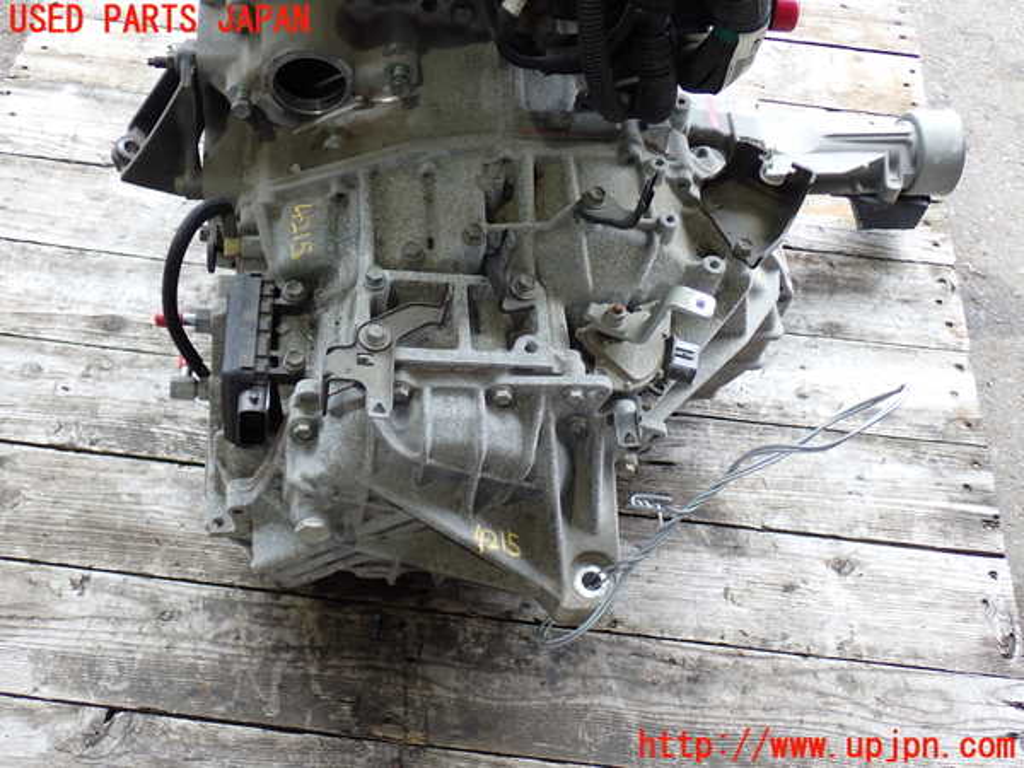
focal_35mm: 41
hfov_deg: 45.8
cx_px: 512
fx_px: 1213
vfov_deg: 35.1
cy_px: 384
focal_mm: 7.31
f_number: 2.8
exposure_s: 1/60
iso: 200
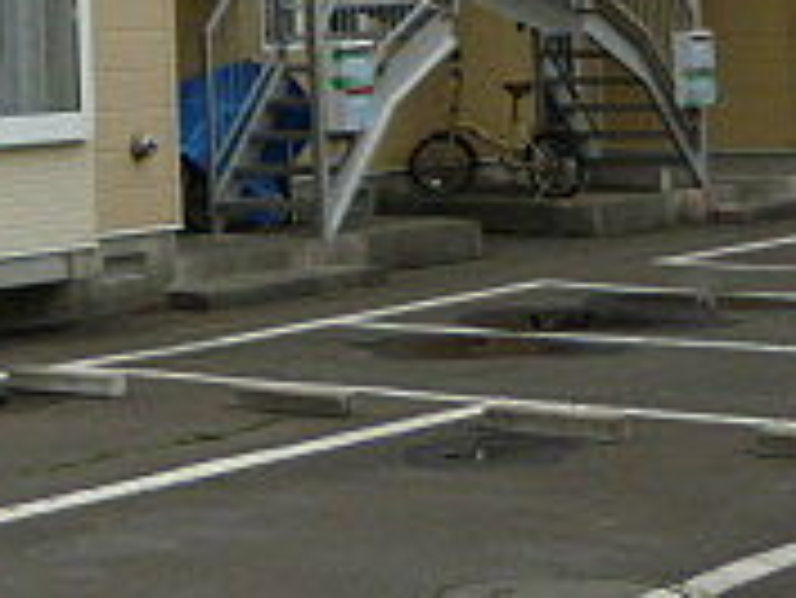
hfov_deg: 14.4
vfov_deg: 10.9
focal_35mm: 130
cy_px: -369
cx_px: -274
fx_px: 2991
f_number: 2.8
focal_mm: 5.5
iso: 100
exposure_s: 1/800
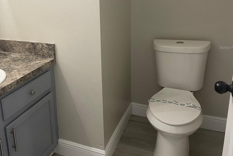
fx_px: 240
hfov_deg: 51.0
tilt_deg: -16.2
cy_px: 47
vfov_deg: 35.5
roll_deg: +3.9
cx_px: 79
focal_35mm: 37
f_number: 1.6
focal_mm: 4.2
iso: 100
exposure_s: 1/60
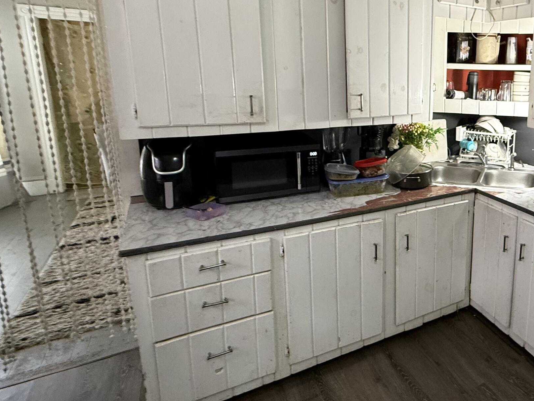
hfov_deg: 59.5
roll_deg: -1.2
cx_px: 458
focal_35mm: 26
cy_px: 149
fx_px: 401
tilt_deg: -10.9
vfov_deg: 52.5
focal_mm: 2.22
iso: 320
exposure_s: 1/60
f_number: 2.2
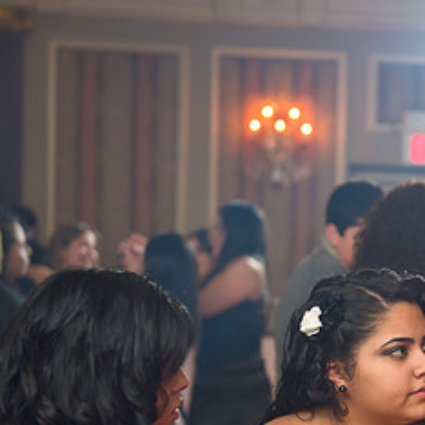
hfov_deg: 14.0
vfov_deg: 14.2
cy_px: 312
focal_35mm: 122
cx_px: 458
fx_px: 1695
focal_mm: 58
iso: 1600
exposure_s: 1/100
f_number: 3.2
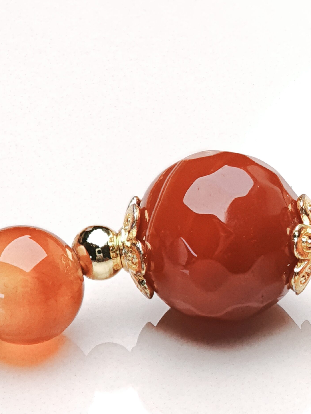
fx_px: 2156
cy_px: 291
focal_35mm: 180
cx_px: 222
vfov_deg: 11.0
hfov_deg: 8.2
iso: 200
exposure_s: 1/1616
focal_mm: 11.5
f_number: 1.8
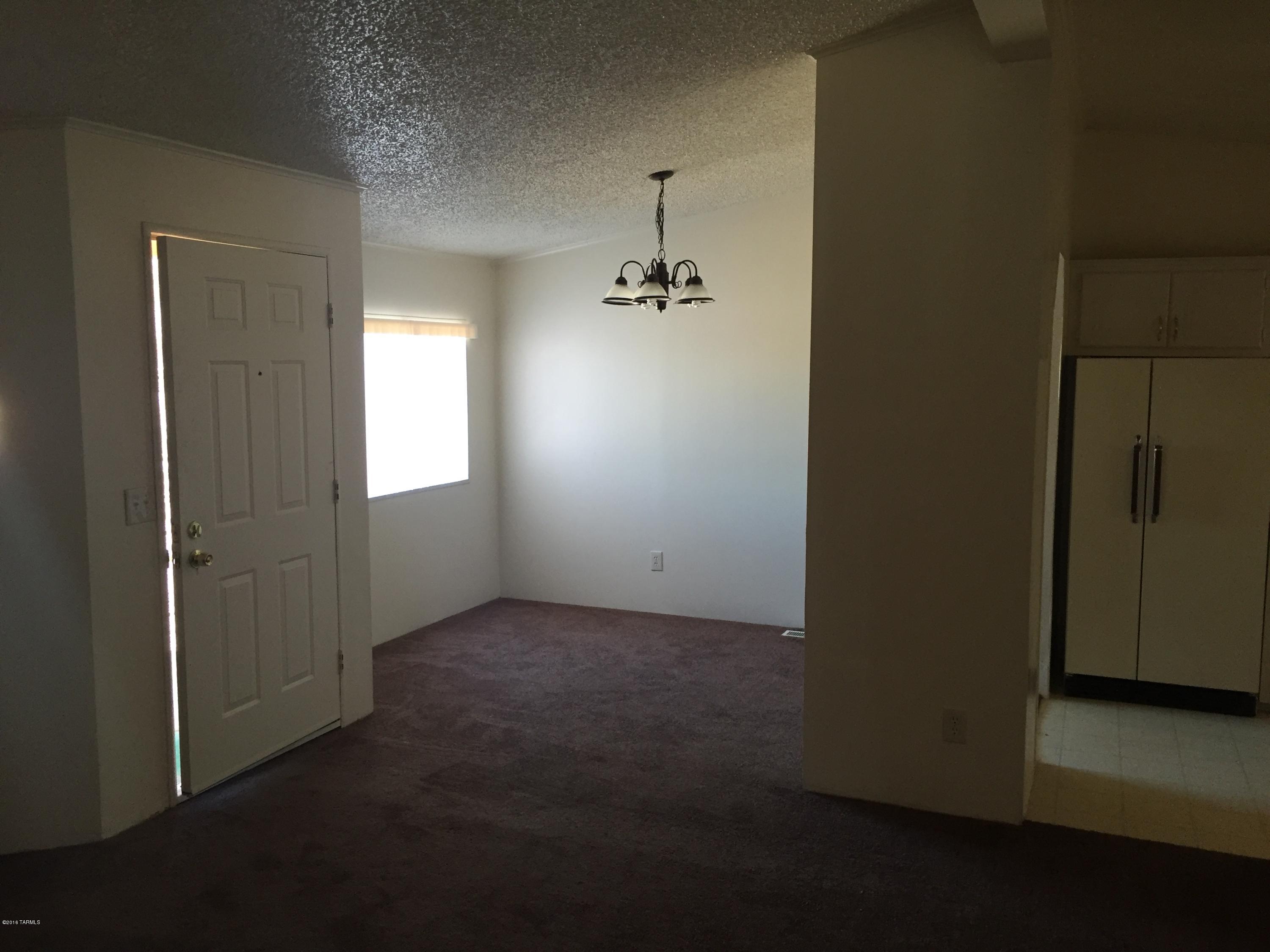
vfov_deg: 48.2
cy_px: 476
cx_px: 635
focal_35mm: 29
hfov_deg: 61.7
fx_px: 1064
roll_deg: -0.8
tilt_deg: -4.4
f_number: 2.2
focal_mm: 4.15
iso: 50
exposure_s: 1/30
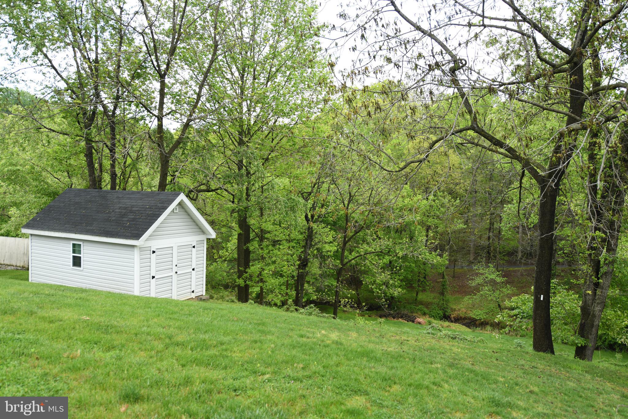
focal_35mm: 24
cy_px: 210
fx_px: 419
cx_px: 314
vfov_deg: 53.1
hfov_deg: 73.7
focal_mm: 24
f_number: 4
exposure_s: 1/100
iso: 64
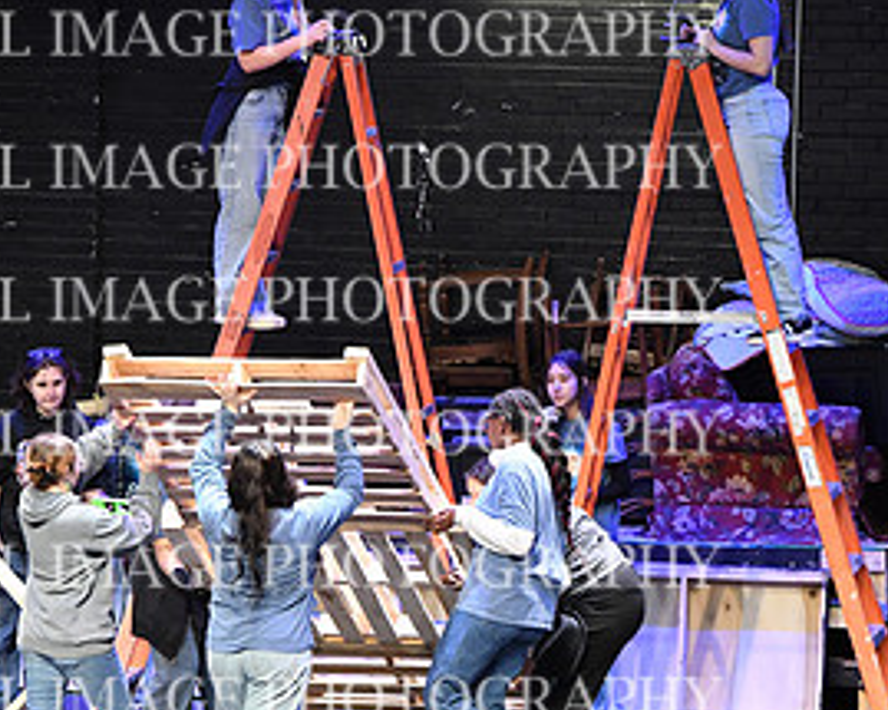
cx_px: 244
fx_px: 10640
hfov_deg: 4.8
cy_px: 632
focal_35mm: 405
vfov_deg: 3.8
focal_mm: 200
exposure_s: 1/500
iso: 5000
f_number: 4
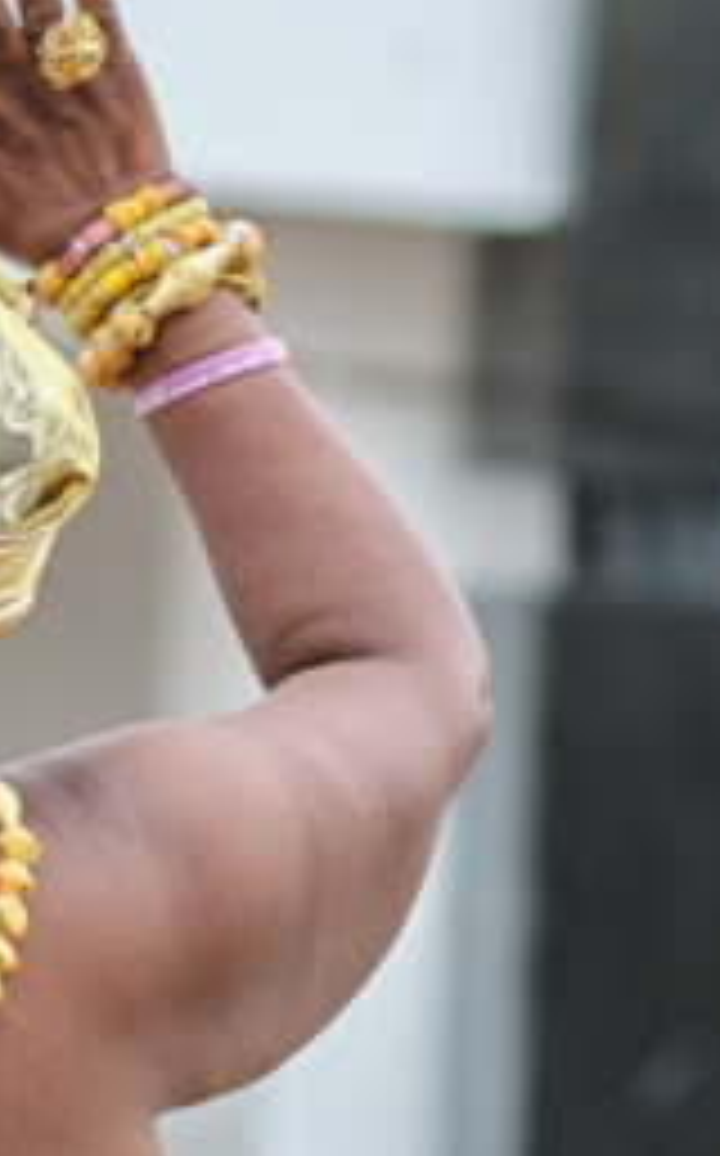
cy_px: 855
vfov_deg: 3.8
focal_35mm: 549
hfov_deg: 2.4
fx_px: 17285
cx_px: -56
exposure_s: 1/400
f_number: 2
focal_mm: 90
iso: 640
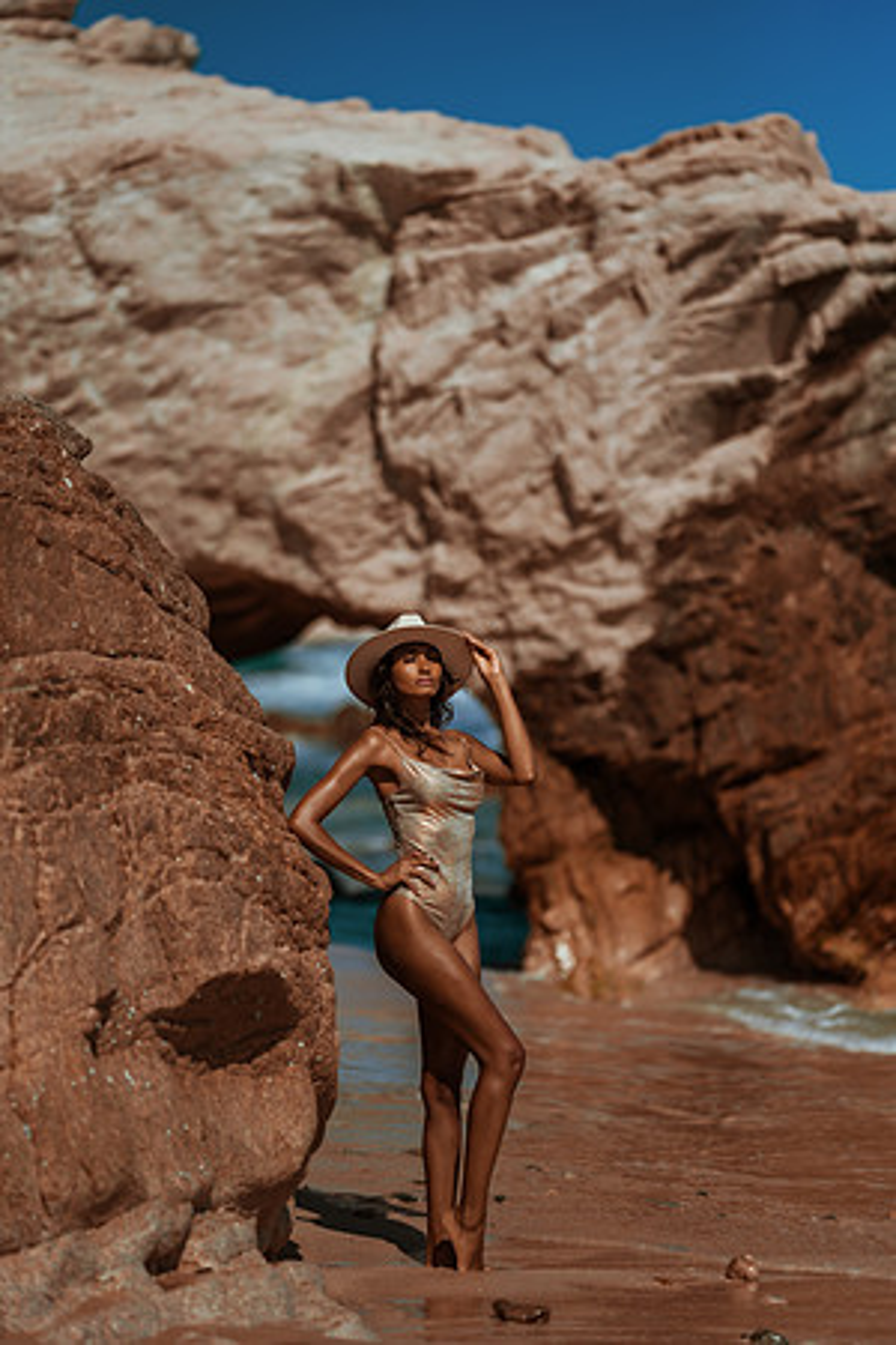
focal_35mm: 135
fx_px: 5040
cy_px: 672
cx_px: 448
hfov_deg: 10.2
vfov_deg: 15.2
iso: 64
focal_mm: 135
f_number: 1.8
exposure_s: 1/6400
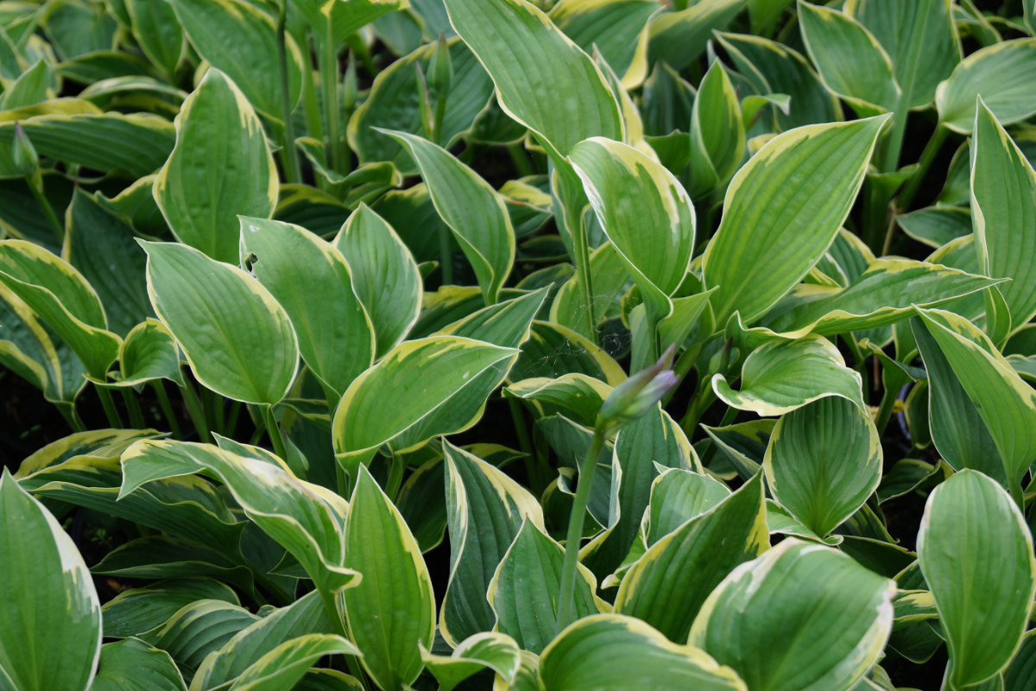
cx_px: 518
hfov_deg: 24.6
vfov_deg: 16.6
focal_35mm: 82
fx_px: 2374
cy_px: 346
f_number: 5.6
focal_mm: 55
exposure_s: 1/100
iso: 200
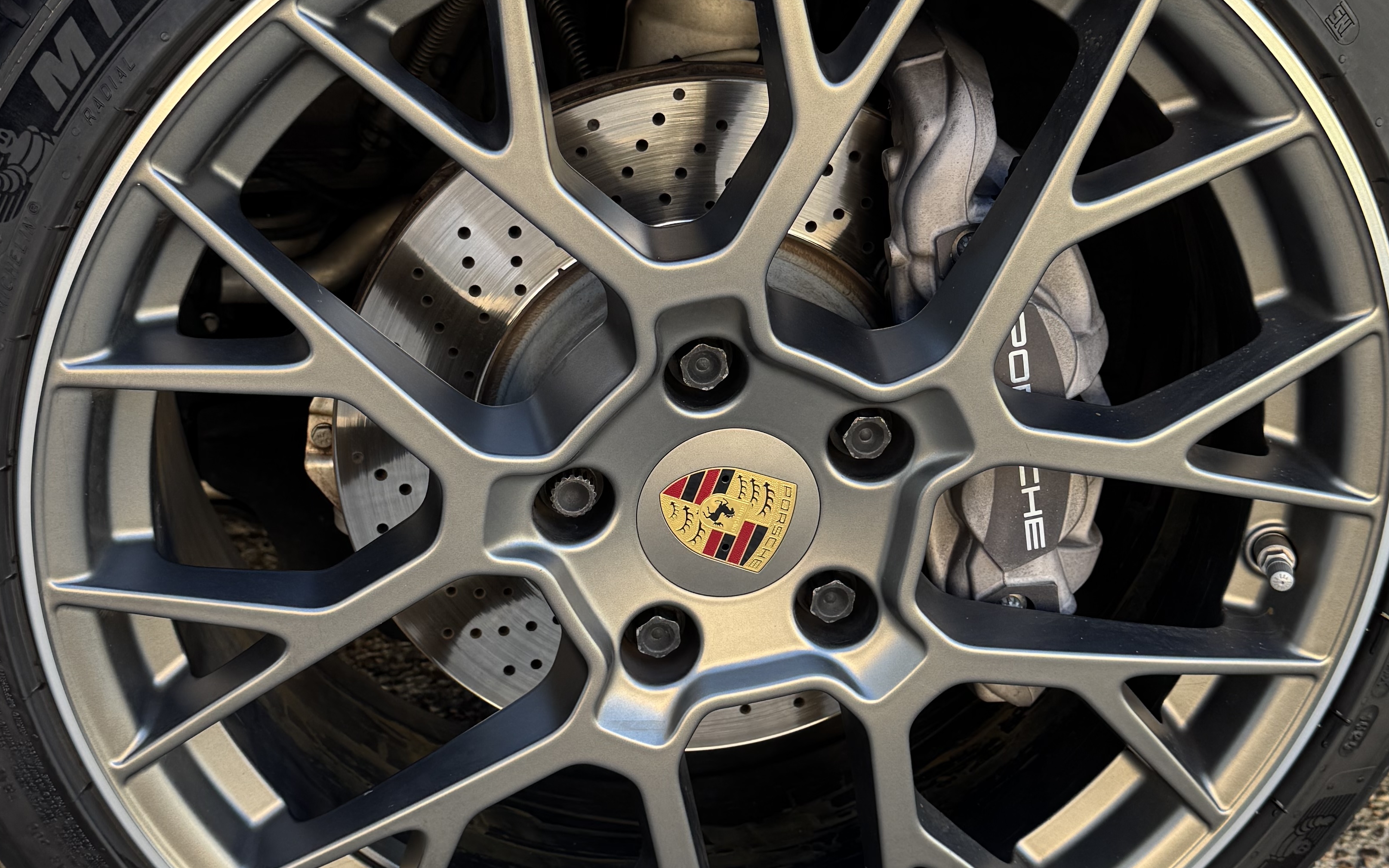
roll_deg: -2.2
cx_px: 663
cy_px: 448
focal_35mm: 45
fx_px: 1703
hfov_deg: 44.4
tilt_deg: -23.1
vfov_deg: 28.6
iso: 64
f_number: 1.78
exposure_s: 1/181
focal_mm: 6.76
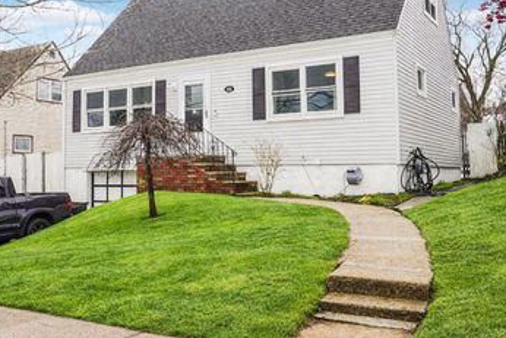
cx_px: 196
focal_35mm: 40
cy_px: 119
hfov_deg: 48.4
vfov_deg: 33.4
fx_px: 559
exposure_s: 1/100
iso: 100
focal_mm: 27.5
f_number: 8
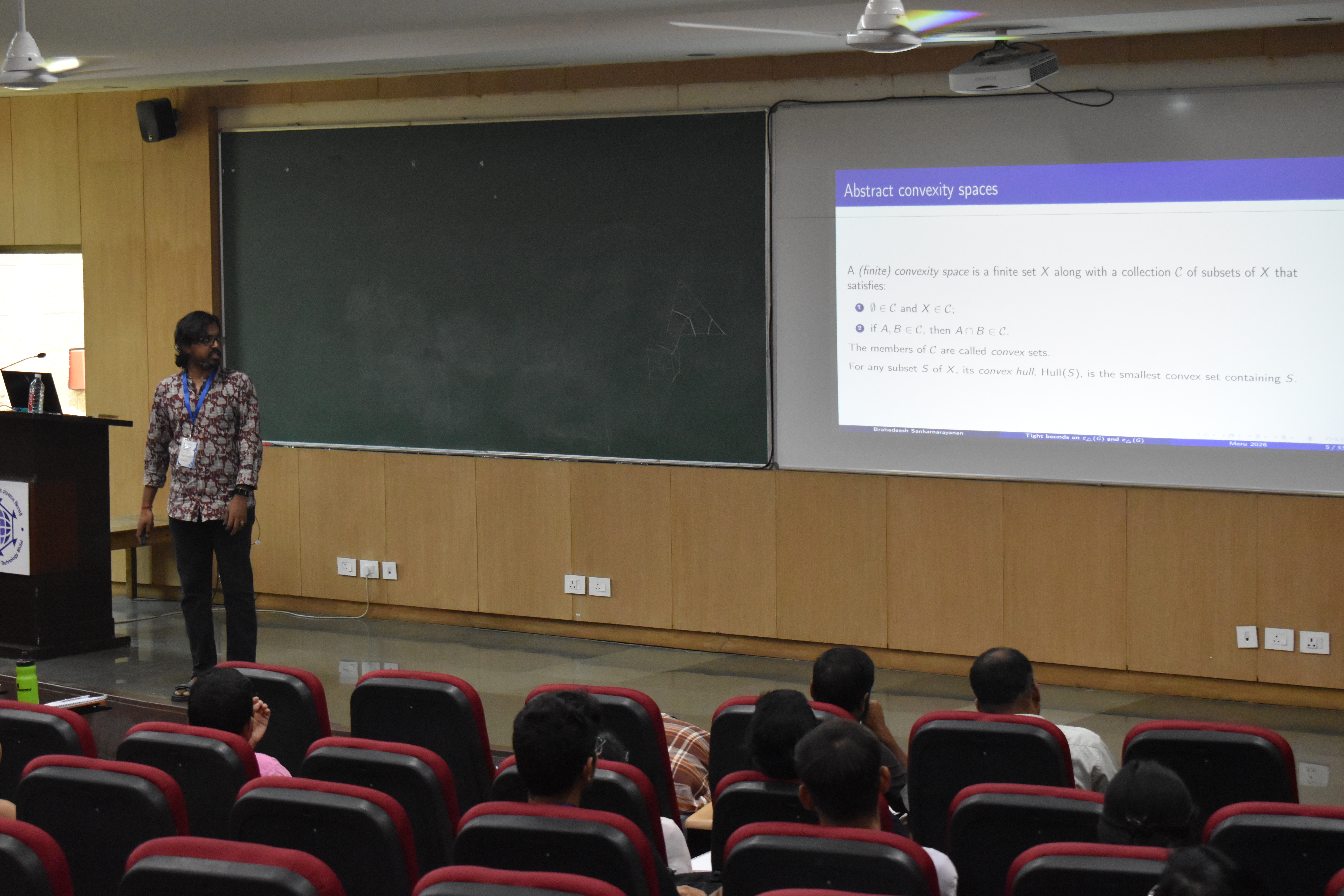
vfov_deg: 18.9
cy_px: 448
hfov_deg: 28.1
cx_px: 672
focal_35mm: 72
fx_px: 2688
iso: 3200
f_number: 5.3
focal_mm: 48
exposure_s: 1/125
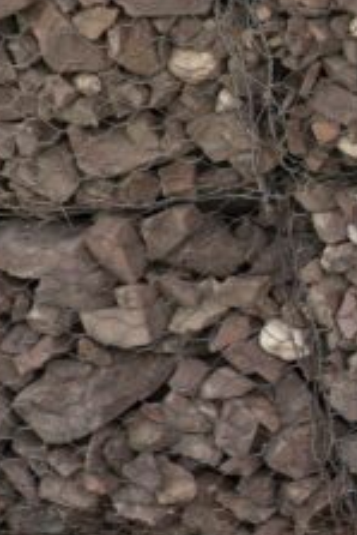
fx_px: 5361
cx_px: 1076
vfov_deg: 5.7
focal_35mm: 361
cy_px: 535
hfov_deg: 3.7
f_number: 4.5
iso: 160
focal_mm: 56
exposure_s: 1/160
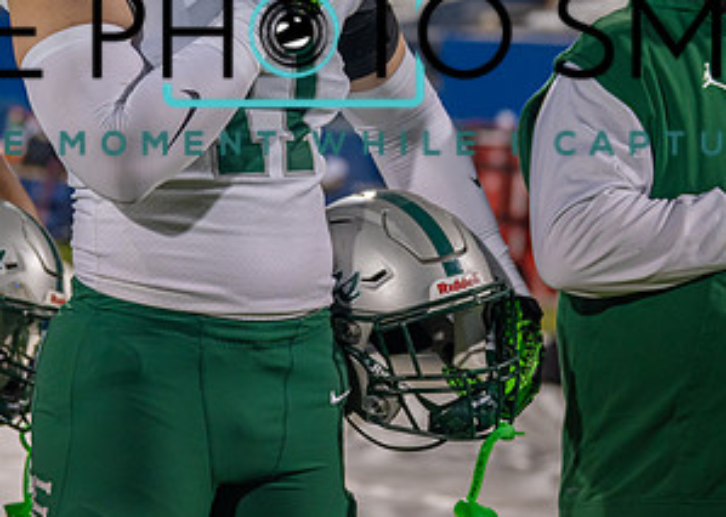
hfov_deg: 12.3
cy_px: 31
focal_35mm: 164
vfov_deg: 8.7
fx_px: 3378
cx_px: 248
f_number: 2.8
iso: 800
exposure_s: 1/500
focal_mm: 70
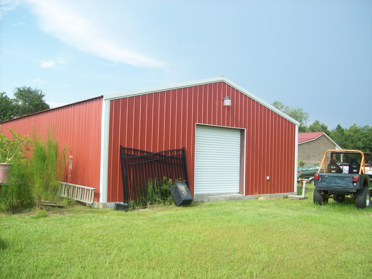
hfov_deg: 51.4
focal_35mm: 36
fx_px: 387
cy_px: 140
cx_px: 186
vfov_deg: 39.7
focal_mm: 6
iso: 80
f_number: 2.7
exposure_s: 1/404
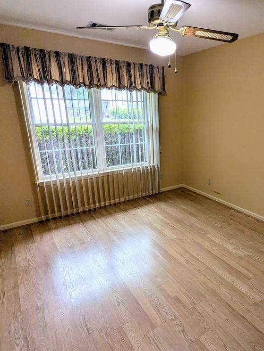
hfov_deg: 59.2
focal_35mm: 22
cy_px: 177
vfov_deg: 76.4
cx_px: 183
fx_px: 224
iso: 200
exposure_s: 1/120
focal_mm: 2.35
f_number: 2.2
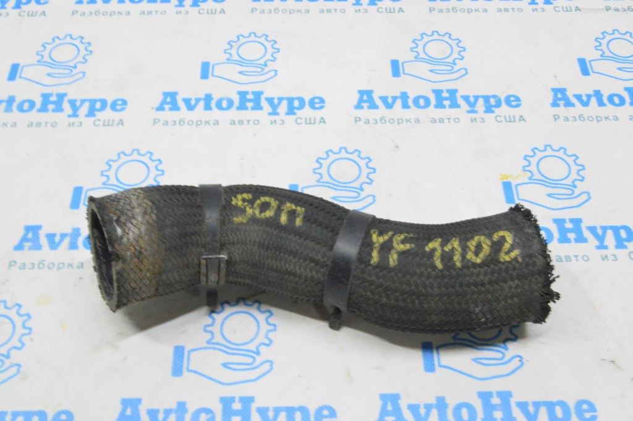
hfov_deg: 43.6
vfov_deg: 29.8
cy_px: 210
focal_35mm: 45
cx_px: 316
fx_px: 791
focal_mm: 30
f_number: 20
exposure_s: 1/15
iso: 6400
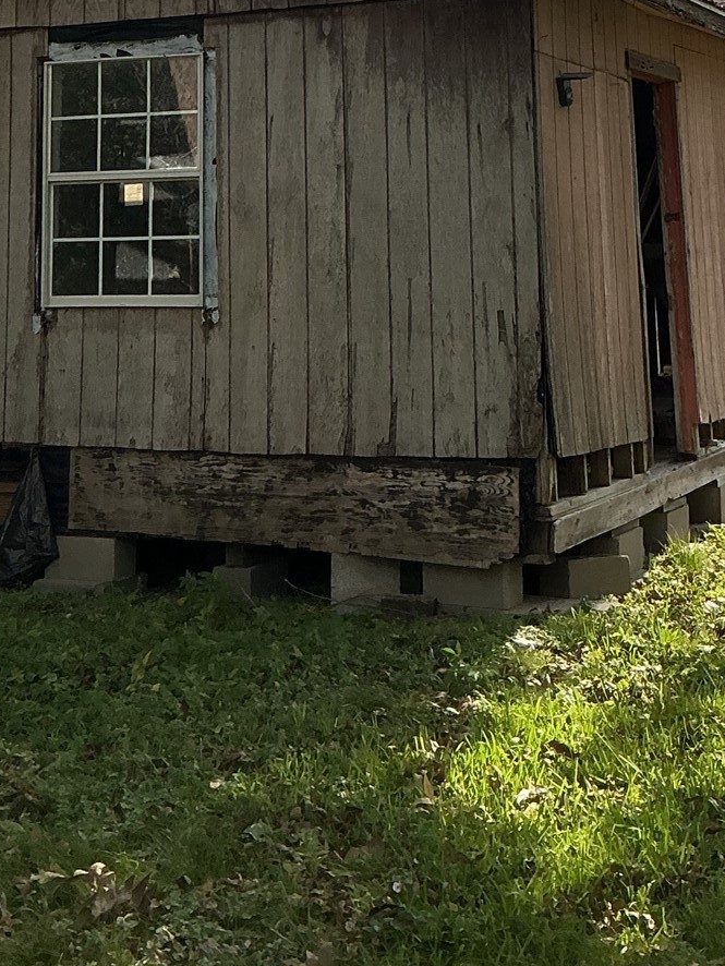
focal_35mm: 67
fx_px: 1870
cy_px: -72
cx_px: 358
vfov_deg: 26.8
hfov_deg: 21.9
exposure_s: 1/2320
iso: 25
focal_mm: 3
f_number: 1.8
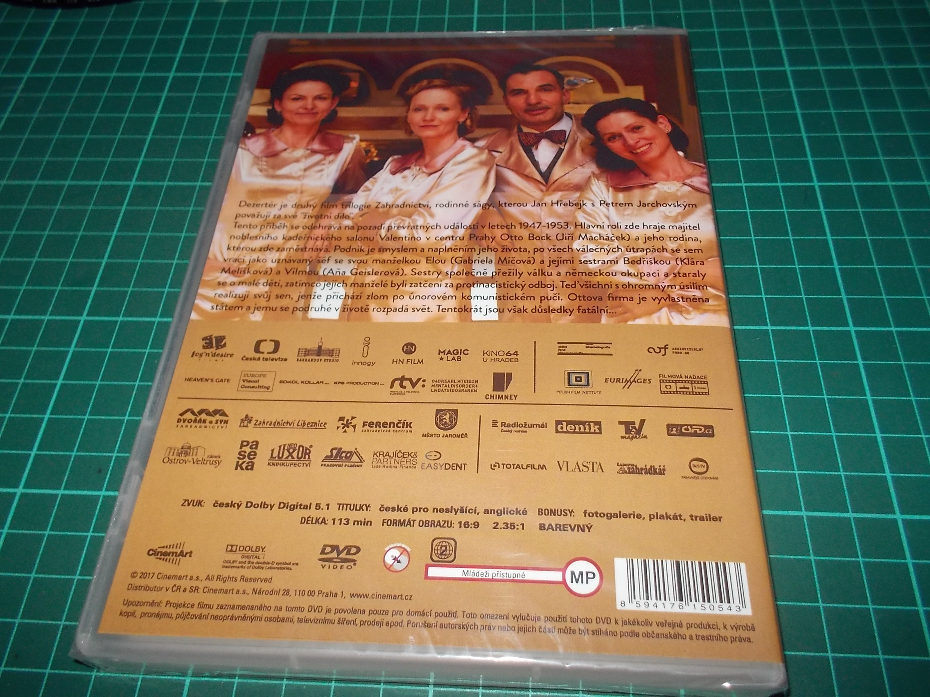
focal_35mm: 29
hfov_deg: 61.7
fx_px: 779
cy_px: 348
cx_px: 465
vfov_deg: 48.2
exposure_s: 1/30
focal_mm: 4.1
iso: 200
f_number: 3.3
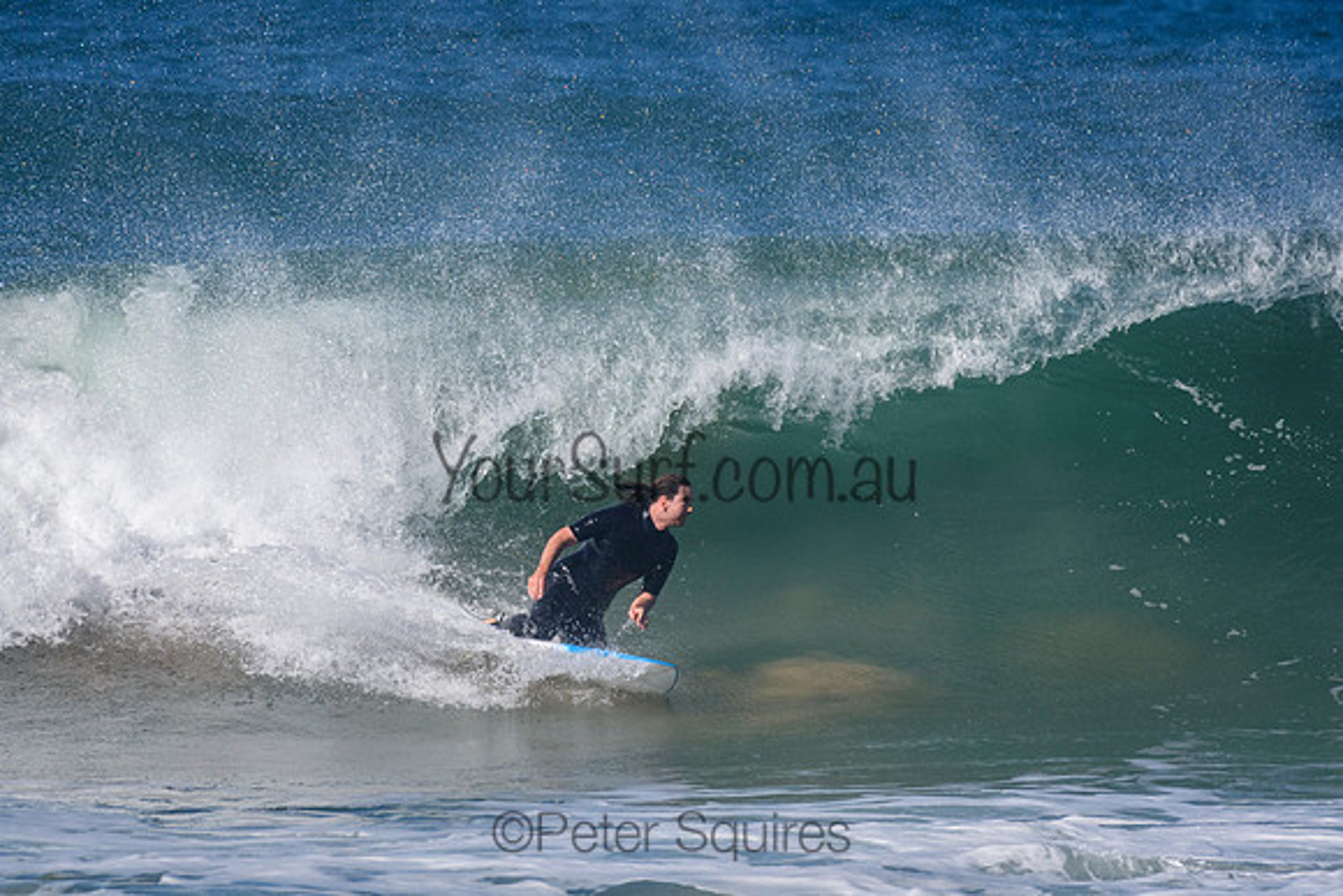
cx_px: 672
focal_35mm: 750
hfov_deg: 2.7
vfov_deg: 1.8
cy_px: 448
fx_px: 27988
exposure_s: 1/4000
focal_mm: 500
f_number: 5.6
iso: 500
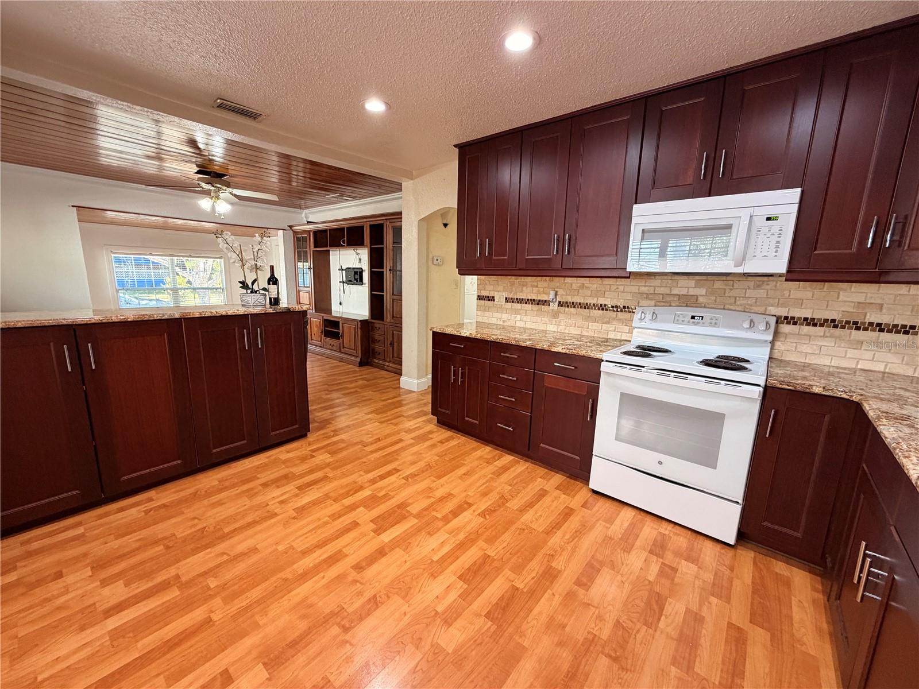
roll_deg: -1.6
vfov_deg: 85.7
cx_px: 460
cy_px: 344
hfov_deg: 102.1
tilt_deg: -10.3
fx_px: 372
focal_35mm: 14
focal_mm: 2.22
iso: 250
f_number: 2.2
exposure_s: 1/60
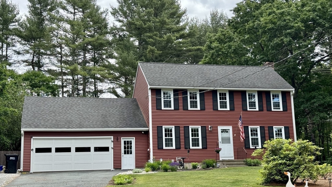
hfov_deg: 39.2
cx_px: 167
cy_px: 99
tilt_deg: +10.5
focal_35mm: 53
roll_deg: +2.3
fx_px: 467
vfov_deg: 22.6
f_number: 1.78
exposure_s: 1/876
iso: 64
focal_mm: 6.76
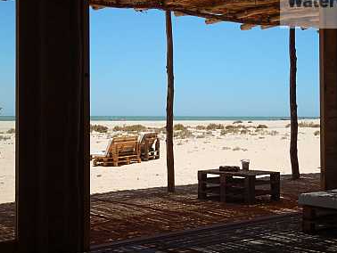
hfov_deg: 29.8
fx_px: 633
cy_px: 102
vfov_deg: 22.6
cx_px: 184
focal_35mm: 65
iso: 125
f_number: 4.3
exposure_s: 1/1000
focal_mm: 8.5
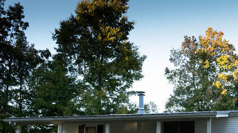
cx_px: 195
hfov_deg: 34.8
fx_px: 366
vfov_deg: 19.9
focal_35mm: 58
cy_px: 143
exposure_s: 1/160
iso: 200
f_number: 4
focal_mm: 28
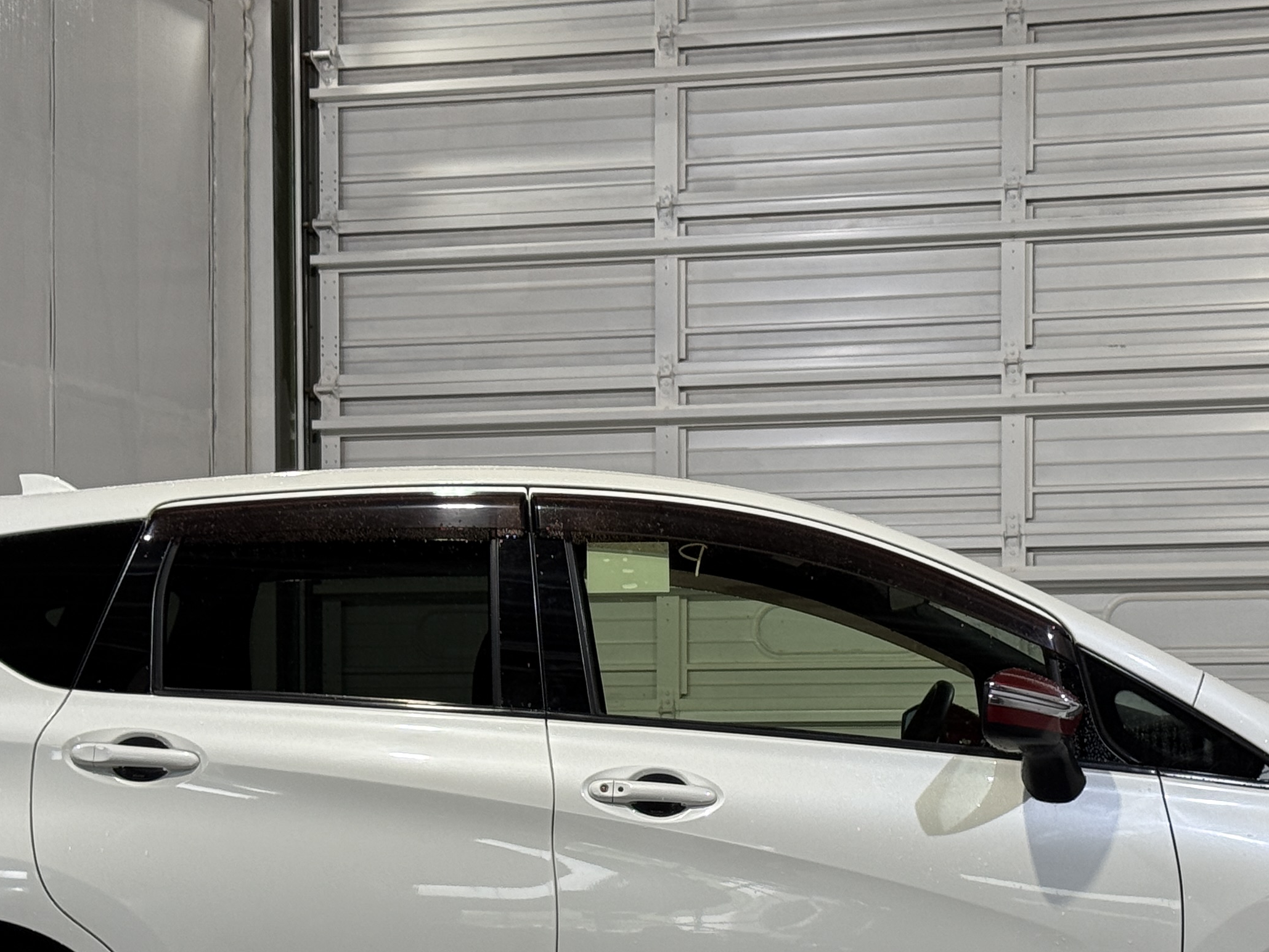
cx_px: 714
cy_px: 808
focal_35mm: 94
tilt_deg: -0.2
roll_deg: -0.3
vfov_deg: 15.6
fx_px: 3446
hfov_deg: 20.9
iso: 80
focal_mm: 6.76
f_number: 1.78
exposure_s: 1/60
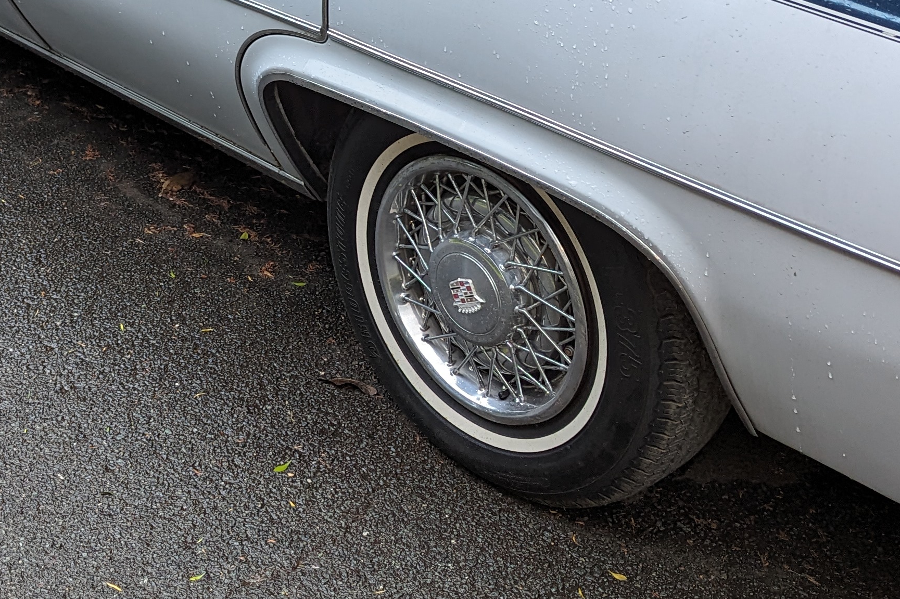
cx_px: 264
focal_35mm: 59
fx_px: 1475
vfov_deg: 22.6
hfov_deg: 33.5
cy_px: 99
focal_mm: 6.81
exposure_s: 1/47.6
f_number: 1.85
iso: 146
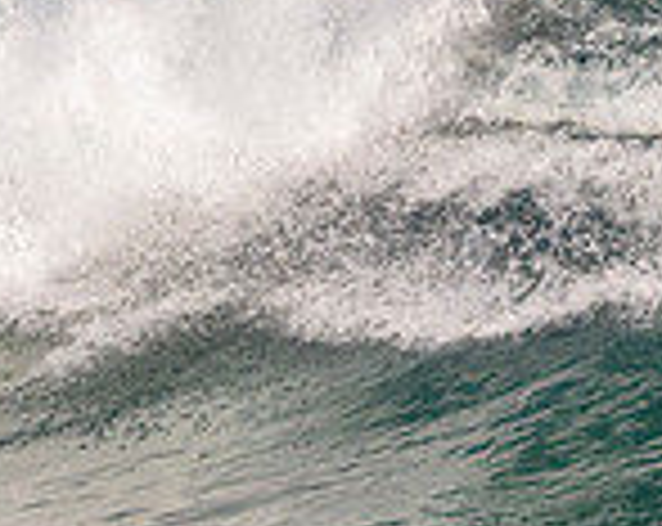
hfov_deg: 1.7
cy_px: -61
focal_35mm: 1150
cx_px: 1234
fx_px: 22487
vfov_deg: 1.3
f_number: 11
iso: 1400
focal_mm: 310
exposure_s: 1/2000
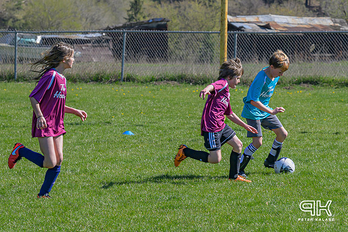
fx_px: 2324
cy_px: 116
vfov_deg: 5.7
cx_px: 250
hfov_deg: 8.6
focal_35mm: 241
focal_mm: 101
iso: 280
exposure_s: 1/500
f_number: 6.3
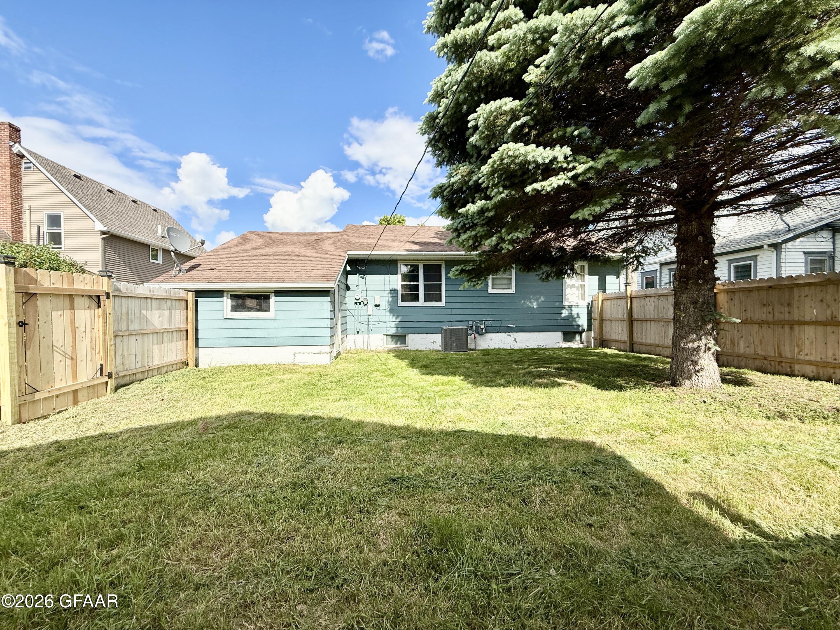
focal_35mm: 14
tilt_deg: -0.3
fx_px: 340
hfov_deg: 102.1
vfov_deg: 85.7
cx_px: 420
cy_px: 315
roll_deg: +0.2
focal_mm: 2.22
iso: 50
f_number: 2.2
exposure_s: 1/1961
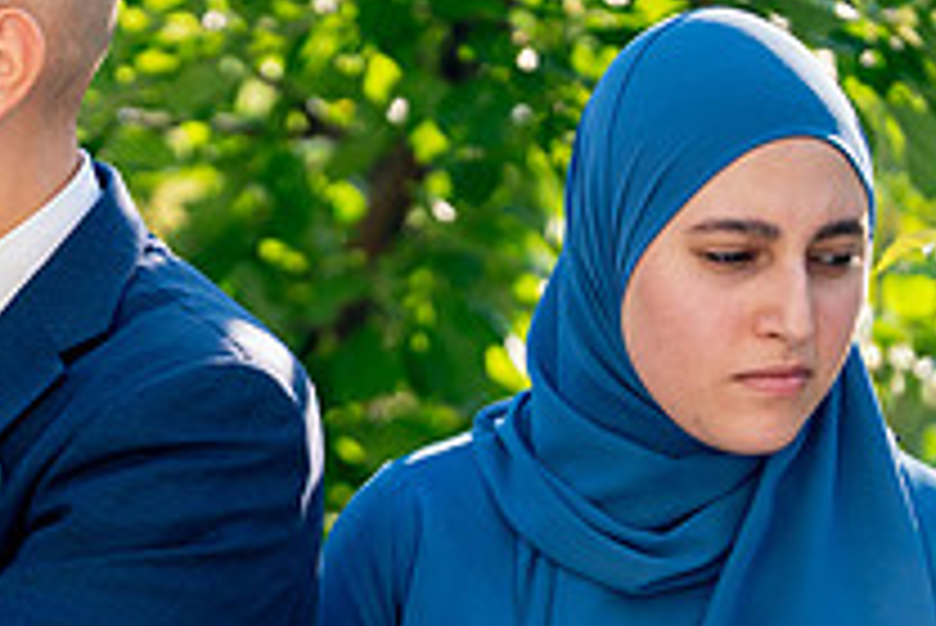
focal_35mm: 326
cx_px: -27
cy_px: 538
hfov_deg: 6.3
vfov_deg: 4.2
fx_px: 8482
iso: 320
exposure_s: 1/4000
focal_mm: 117
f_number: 2
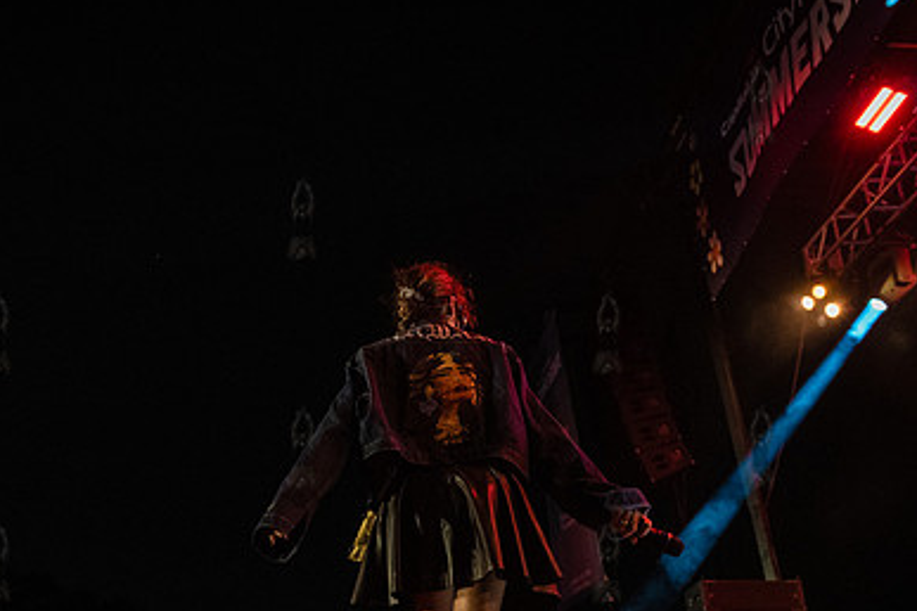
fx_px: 917
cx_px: 301
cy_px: 446
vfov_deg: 36.2
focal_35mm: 36
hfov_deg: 52.1
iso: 6400
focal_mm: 24
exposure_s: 1/400
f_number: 3.5
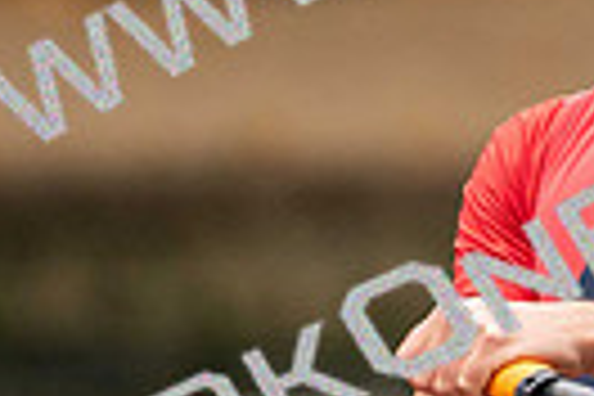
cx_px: 536
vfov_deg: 0.8
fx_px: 28906
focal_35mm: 1752
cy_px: 155
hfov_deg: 1.2
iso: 3600
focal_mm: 400
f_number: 4.5
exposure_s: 1/2500
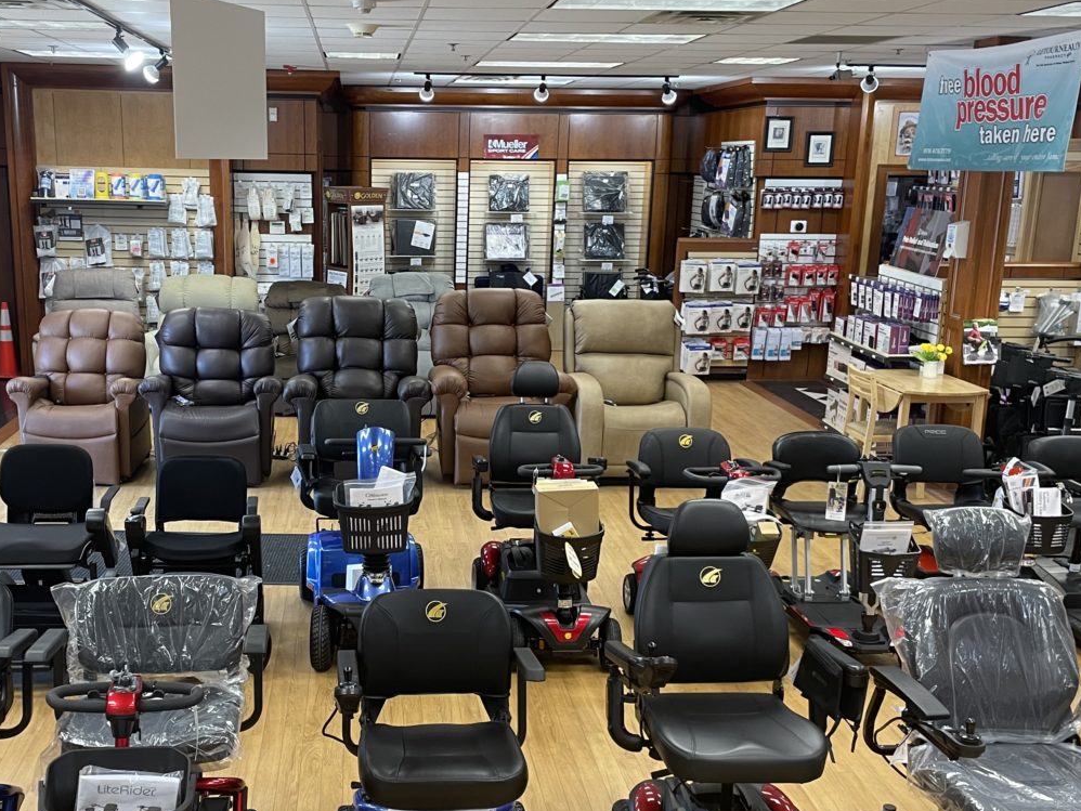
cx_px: 409
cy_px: 497
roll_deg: -0.5
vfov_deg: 35.8
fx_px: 1249
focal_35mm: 40
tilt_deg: -13.9
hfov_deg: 46.4
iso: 100
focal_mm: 4.2
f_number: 1.6
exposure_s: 1/60
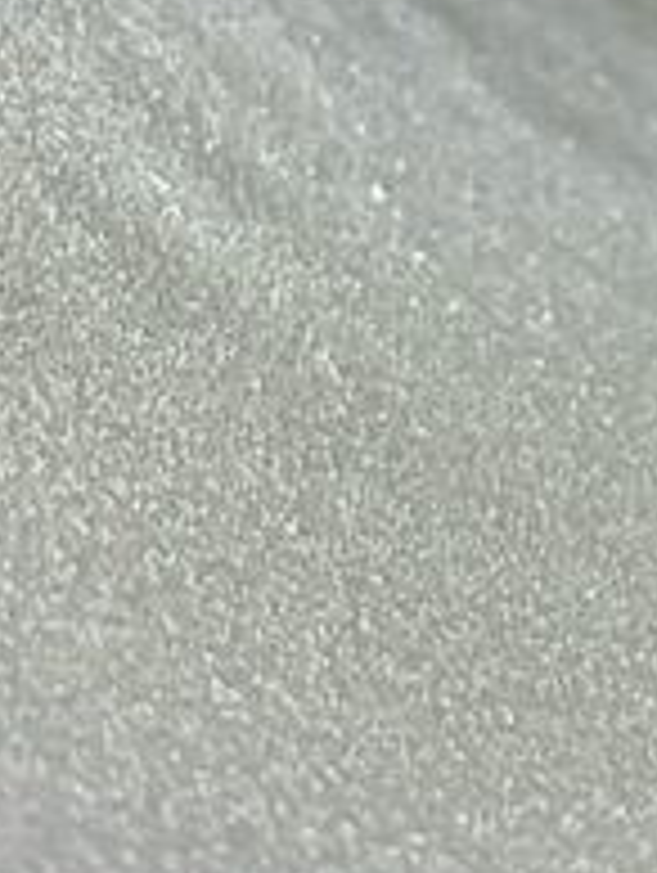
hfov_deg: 7.4
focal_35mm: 199
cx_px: 922
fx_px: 5025
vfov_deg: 9.5
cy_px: -601
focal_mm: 3
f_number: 1.8
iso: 16
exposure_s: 1/190
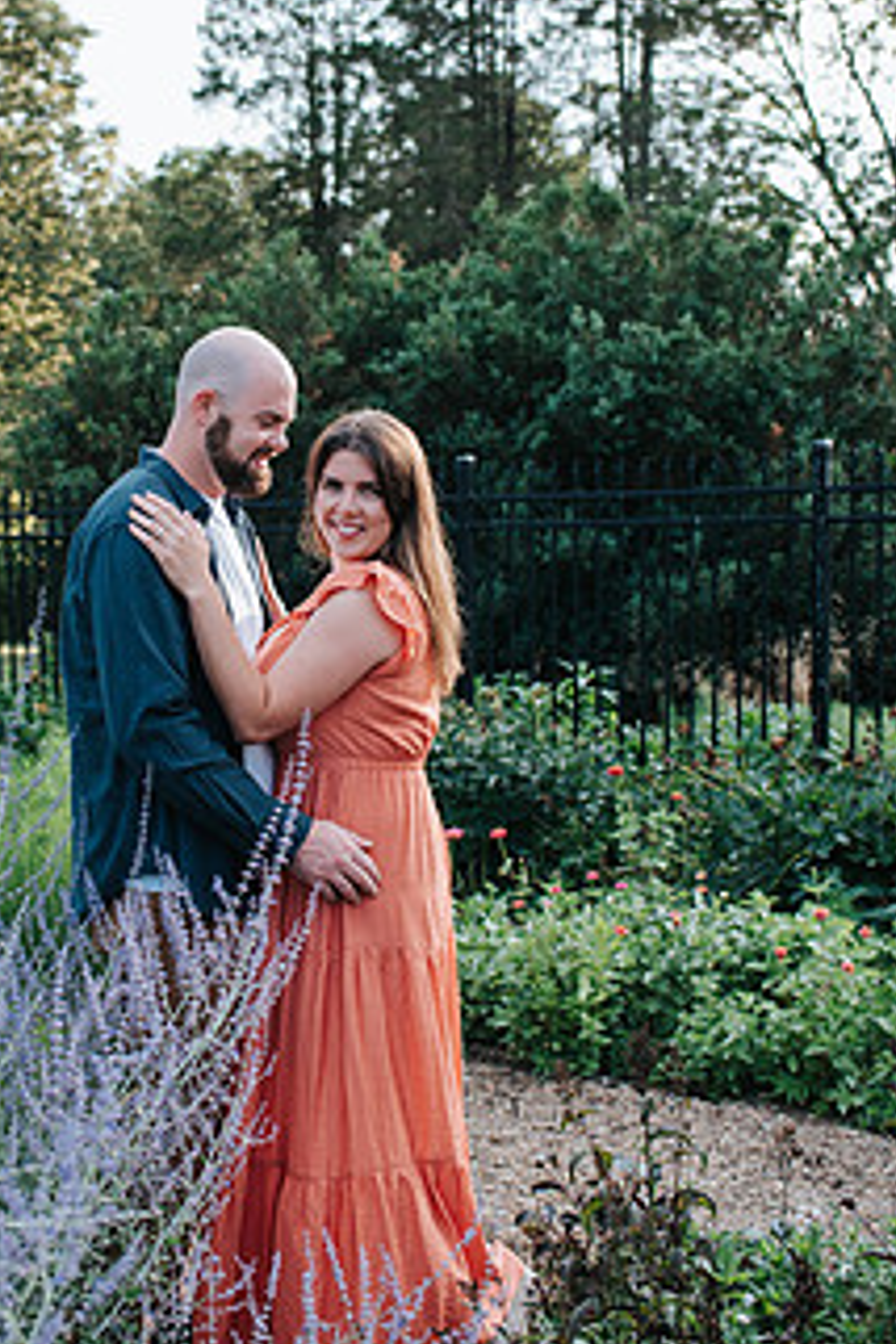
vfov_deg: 40.1
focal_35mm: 49
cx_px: 285
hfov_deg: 27.3
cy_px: 511
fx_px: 1829
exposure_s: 1/1250
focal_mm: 35
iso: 450
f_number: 2.8
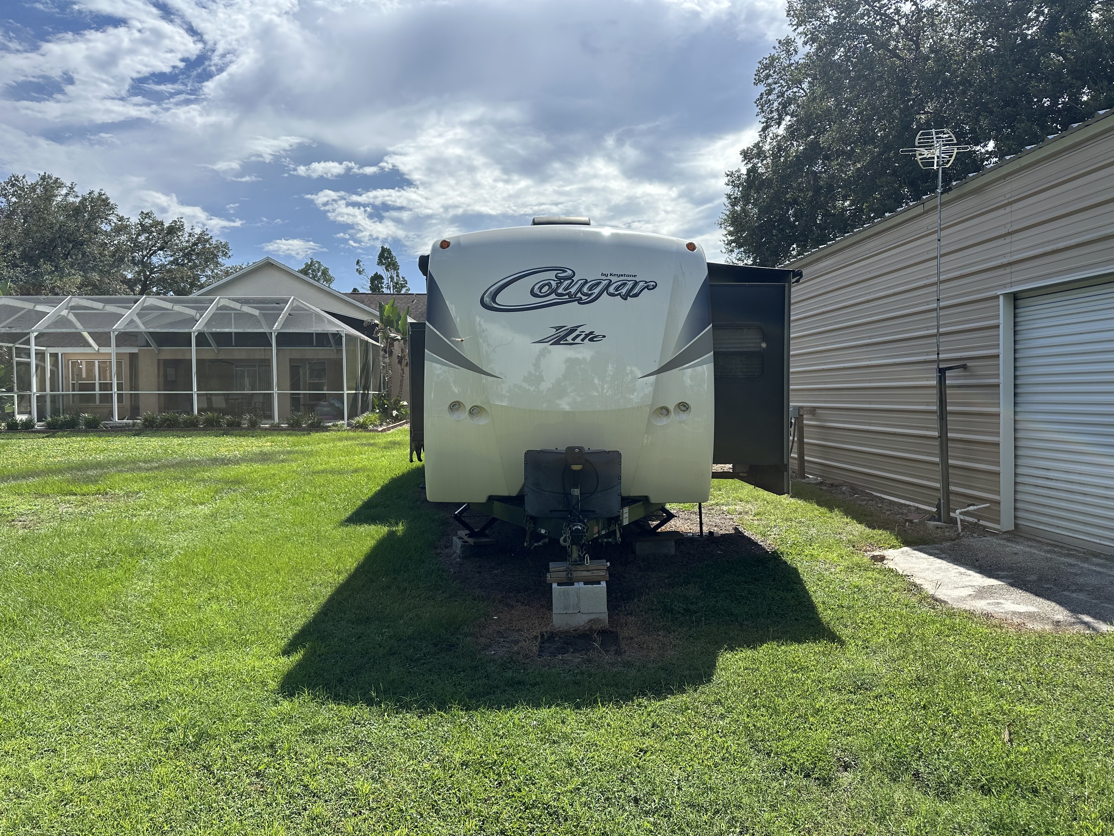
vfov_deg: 56.8
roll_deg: +1.2
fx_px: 772
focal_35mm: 24
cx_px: 557
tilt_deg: -1.5
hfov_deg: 71.6
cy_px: 418
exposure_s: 1/5000
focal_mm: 6.86
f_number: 1.78
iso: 80
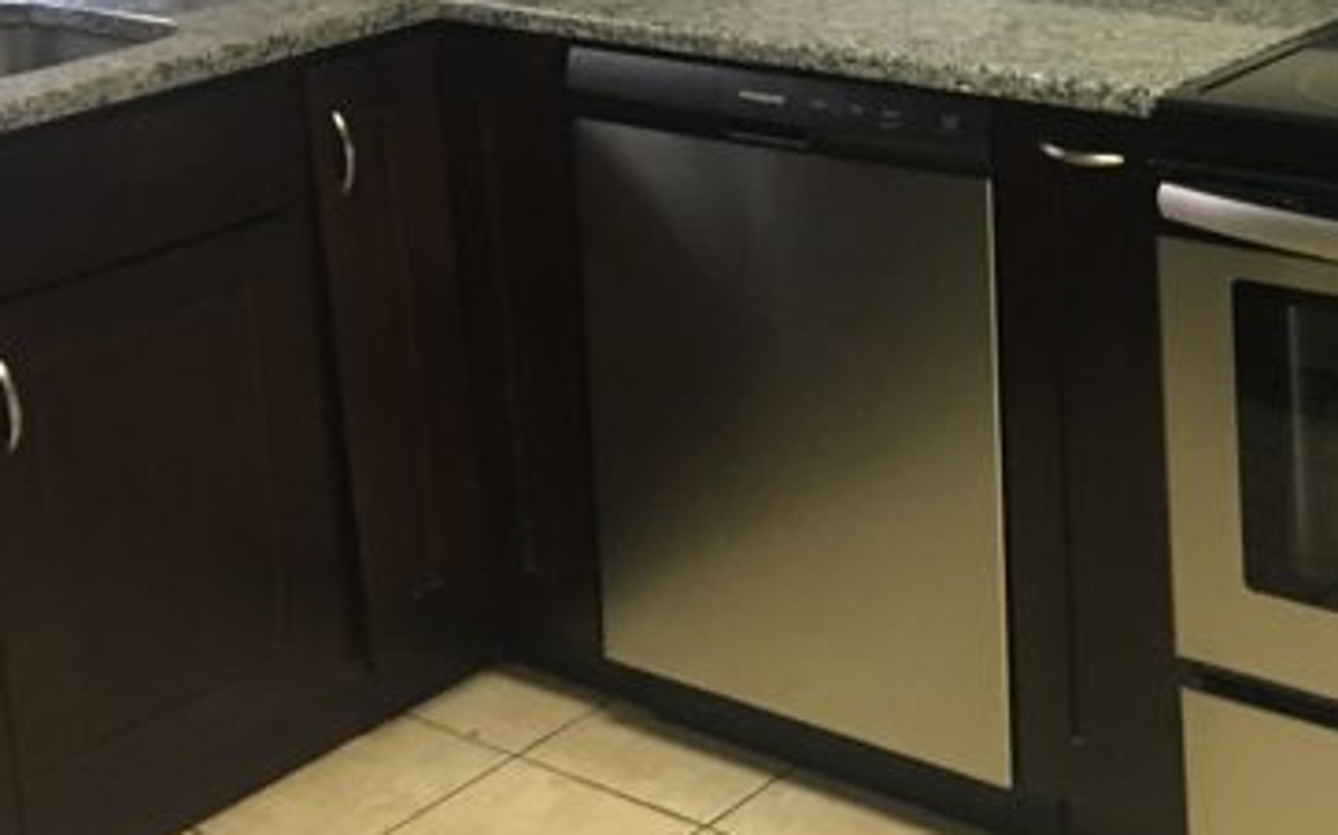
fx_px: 2479
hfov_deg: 29.5
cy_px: -92
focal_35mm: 68
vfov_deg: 18.4
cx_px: 1064
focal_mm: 4.15
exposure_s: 1/30
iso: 160
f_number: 2.2
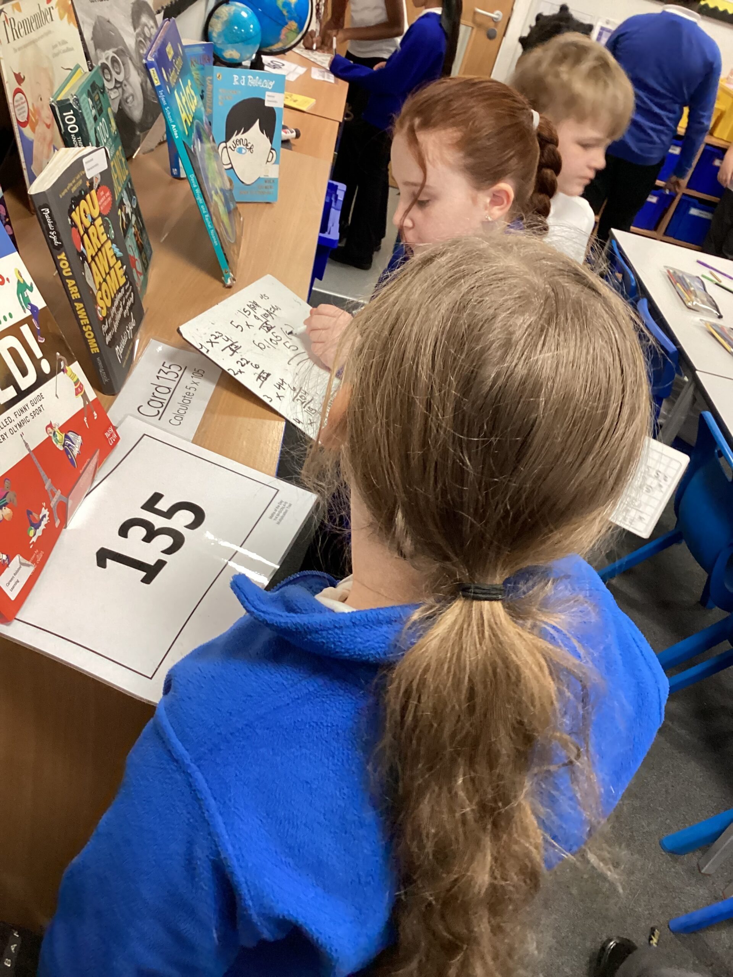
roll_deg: -17.2
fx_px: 875
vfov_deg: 58.4
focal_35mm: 31
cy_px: 488
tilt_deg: -34.9
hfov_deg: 45.4
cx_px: 366
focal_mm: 3.3
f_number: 2.4
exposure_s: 1/60
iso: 250
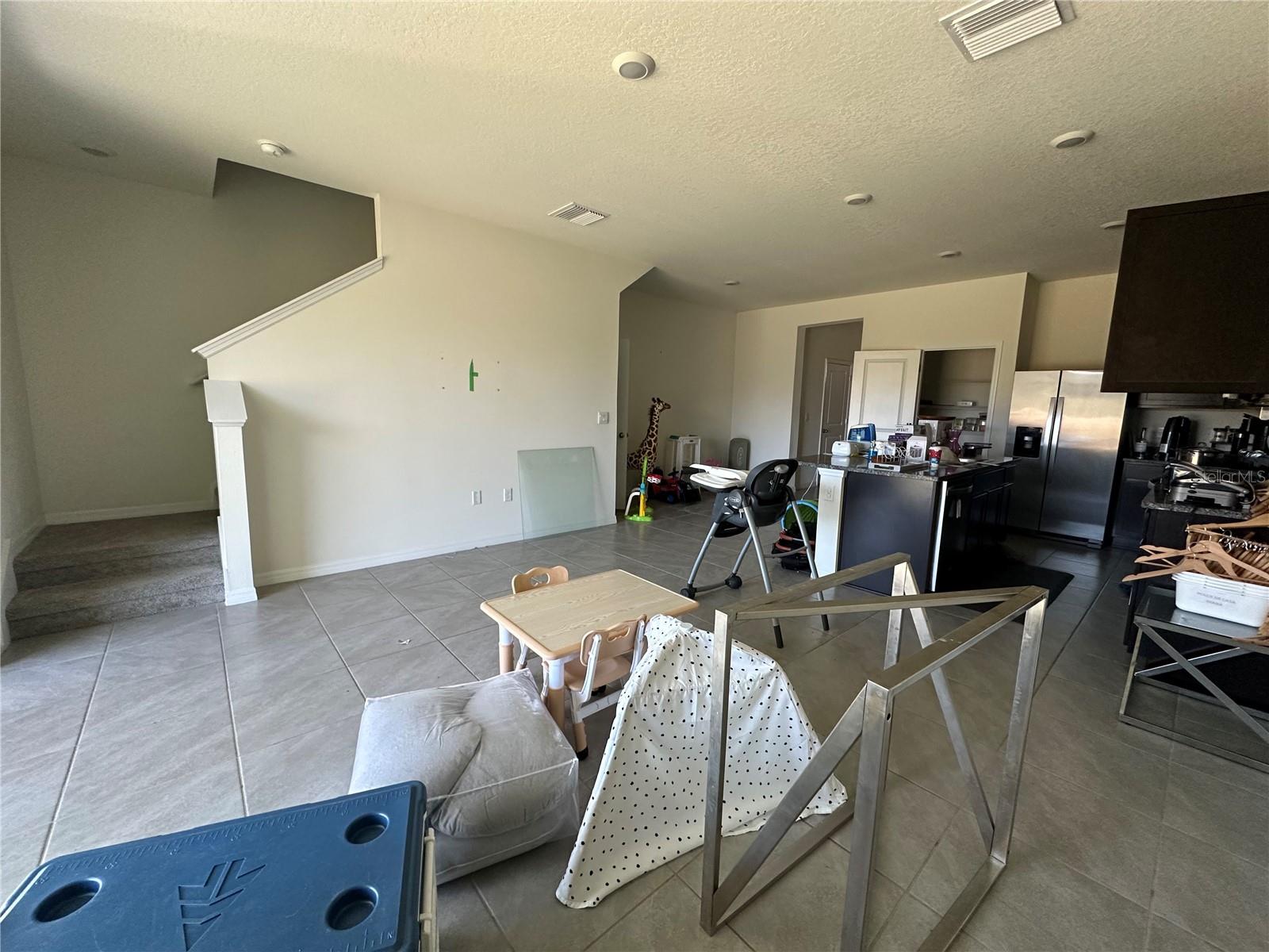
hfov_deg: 102.1
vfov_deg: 85.7
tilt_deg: -8.1
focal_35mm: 14
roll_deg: -1.8
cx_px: 634
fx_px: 513
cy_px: 476
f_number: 2.2
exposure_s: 1/99
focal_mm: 2.22
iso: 250
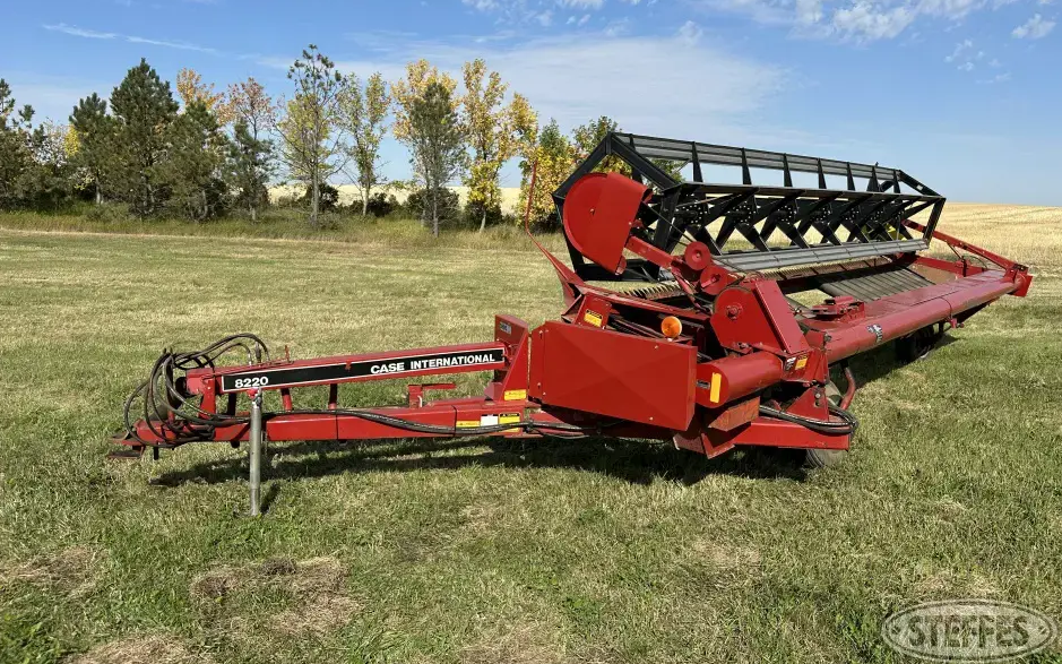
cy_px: 269
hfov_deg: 70.4
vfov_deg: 47.4
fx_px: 753
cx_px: 538
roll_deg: +0.6
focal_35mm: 26
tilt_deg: -2.4
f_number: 1.78
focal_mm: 6.86
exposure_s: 1/5525
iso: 80
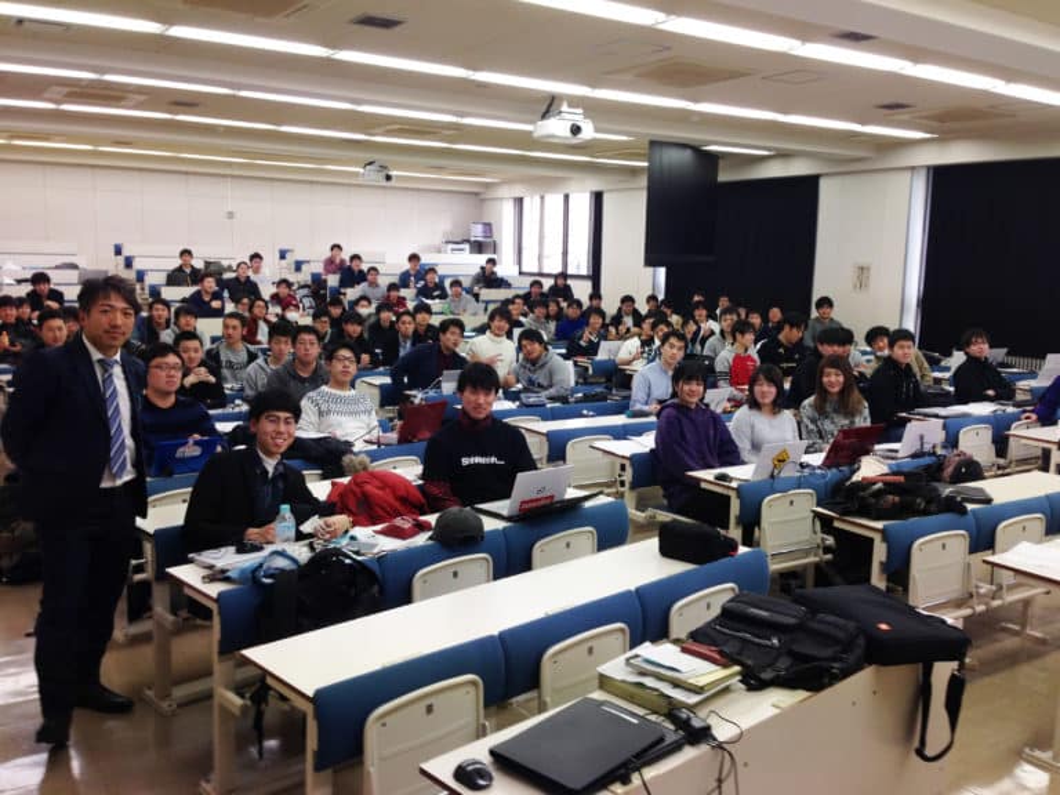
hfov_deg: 55.4
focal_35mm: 33
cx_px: 530
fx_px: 1011
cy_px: 398
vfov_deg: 42.9
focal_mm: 4.12
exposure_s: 1/60
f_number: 2.4
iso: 64
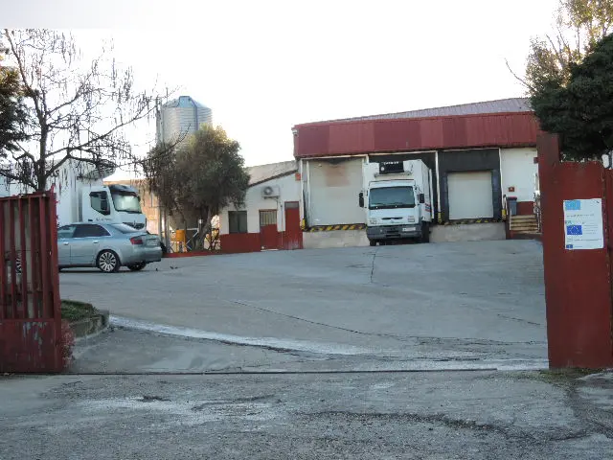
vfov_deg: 24.4
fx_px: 1063
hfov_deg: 32.2
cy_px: 230
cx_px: 306
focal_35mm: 60
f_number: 3.7
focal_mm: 10.7
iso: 80
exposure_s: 1/100
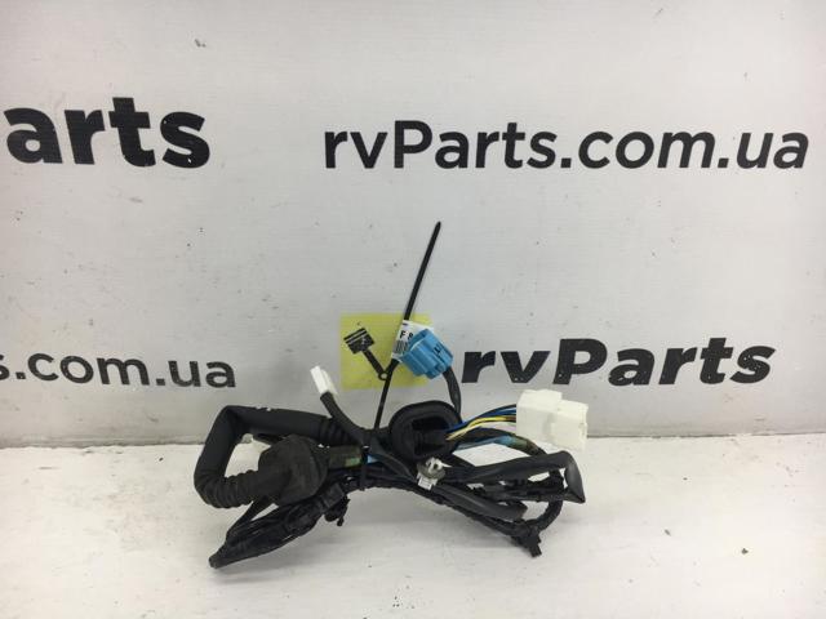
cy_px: 310
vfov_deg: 48.2
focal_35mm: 29
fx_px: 692
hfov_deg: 61.7
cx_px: 413
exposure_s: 1/100
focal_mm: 4.15
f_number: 2.2
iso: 40
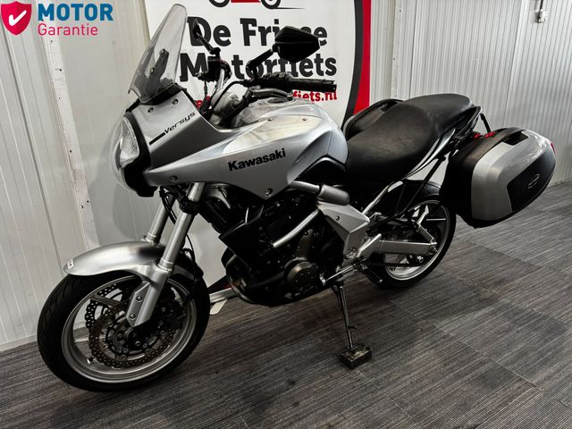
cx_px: 286
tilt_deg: -19.0
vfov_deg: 56.8
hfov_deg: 71.6
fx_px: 397
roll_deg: +1.7
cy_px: 214
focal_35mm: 24
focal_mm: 6.76
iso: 250
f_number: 1.78
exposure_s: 1/50
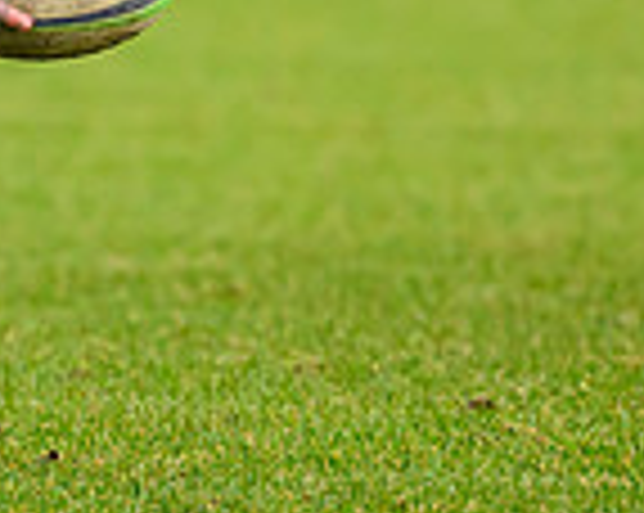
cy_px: -144
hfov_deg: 1.1
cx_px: -174
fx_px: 33747
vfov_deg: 0.9
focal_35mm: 1773
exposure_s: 1/2000
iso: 2000
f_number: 3.5
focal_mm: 400
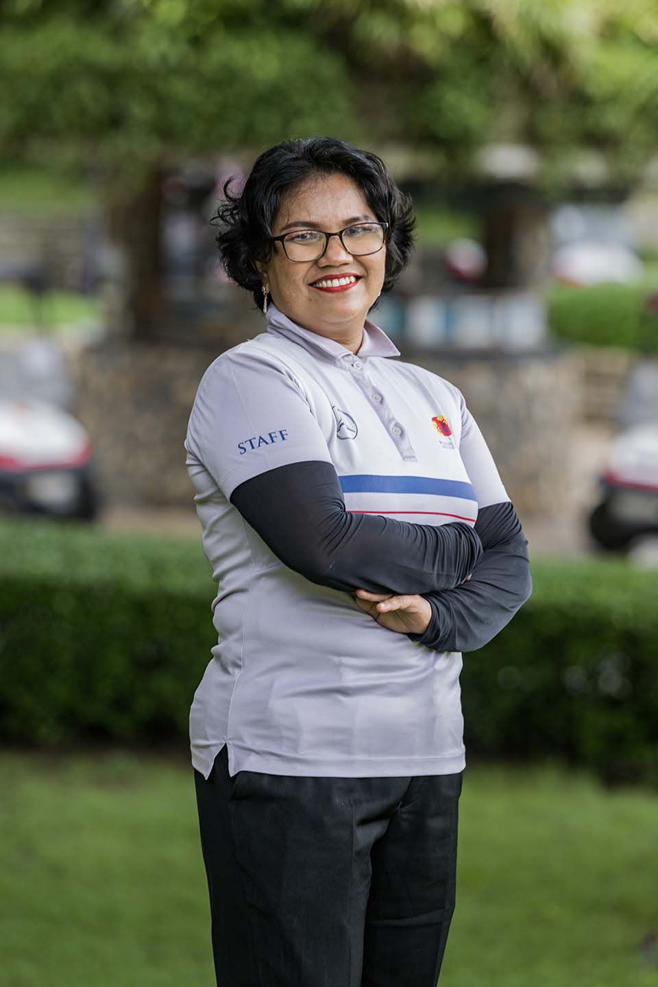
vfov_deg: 13.2
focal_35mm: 155
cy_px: 494
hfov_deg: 8.9
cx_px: 329
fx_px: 4249
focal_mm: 155
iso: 180
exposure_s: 1/250
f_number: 3.5
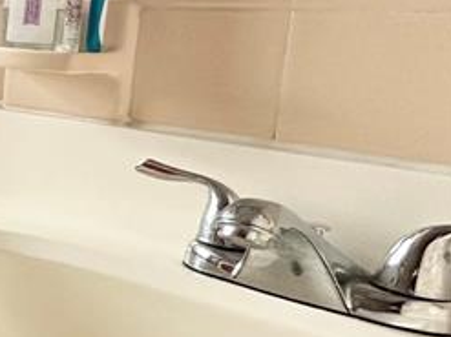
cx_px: -477
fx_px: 755
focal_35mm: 58
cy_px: 69
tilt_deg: -5.9
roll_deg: -1.8
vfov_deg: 24.8
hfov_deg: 18.6
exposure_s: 1/99
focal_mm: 2.22
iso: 160
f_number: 2.2
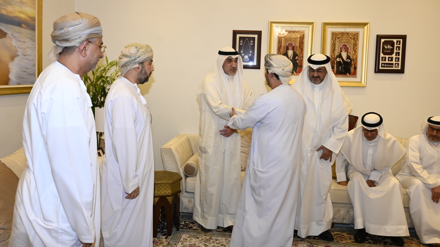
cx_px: 220
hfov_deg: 61.0
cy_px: 107
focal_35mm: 32
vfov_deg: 36.6
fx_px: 373
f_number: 4.5
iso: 2500
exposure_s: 1/200
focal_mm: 30
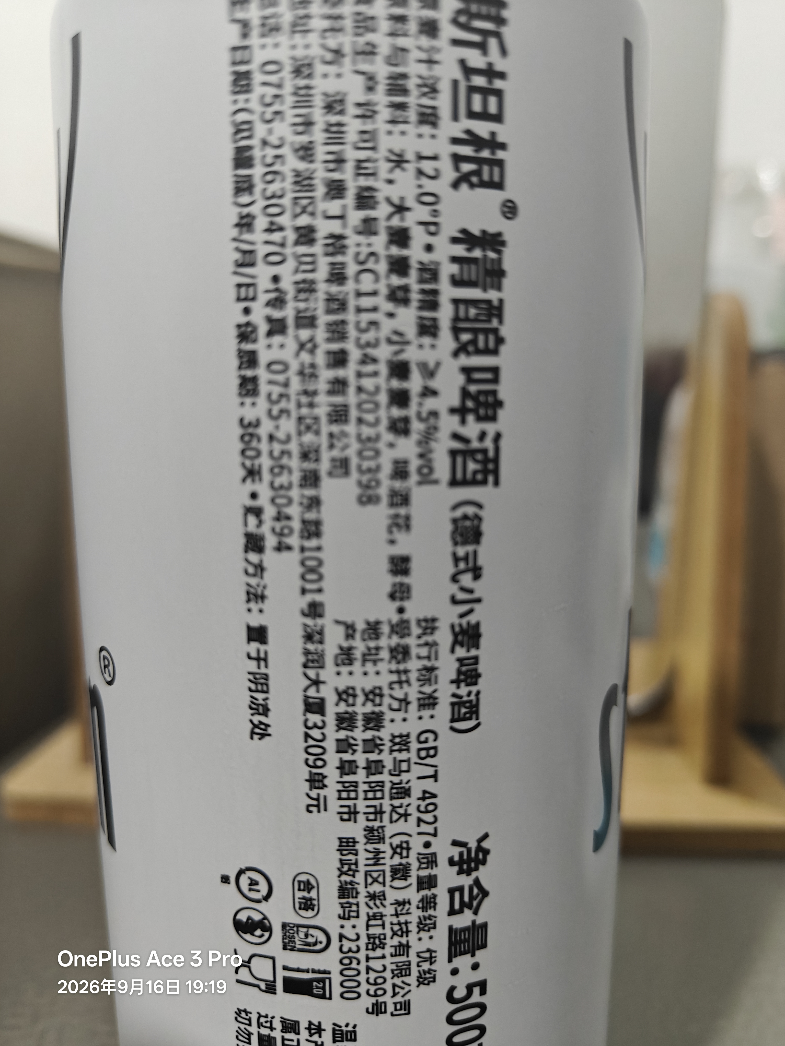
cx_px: 392
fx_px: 726
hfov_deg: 56.8
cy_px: 523
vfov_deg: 71.6
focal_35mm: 24
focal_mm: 5.59
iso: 400
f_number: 1.8
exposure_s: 1/54
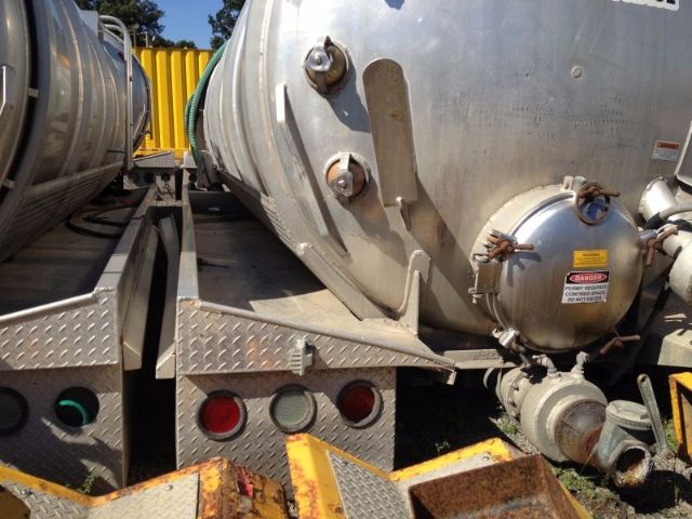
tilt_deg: -11.7
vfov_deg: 40.7
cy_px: 260
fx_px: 700
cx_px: 346
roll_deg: -0.8
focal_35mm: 35
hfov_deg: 52.6
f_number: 2.4
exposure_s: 1/1672
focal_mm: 4.28
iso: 50
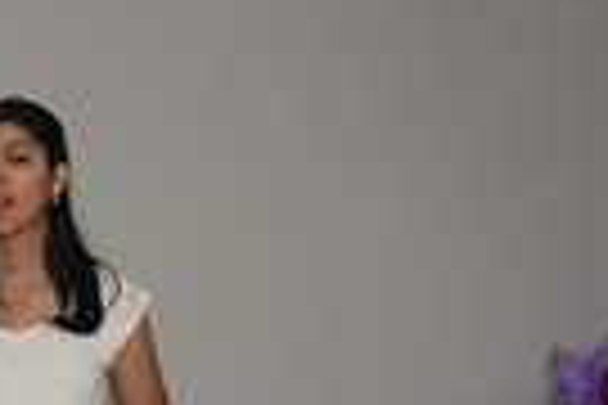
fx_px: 2950
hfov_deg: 11.3
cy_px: 585
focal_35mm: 175
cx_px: -302
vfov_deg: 7.7
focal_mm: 35
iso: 1600
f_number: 5.6
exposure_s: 1/60
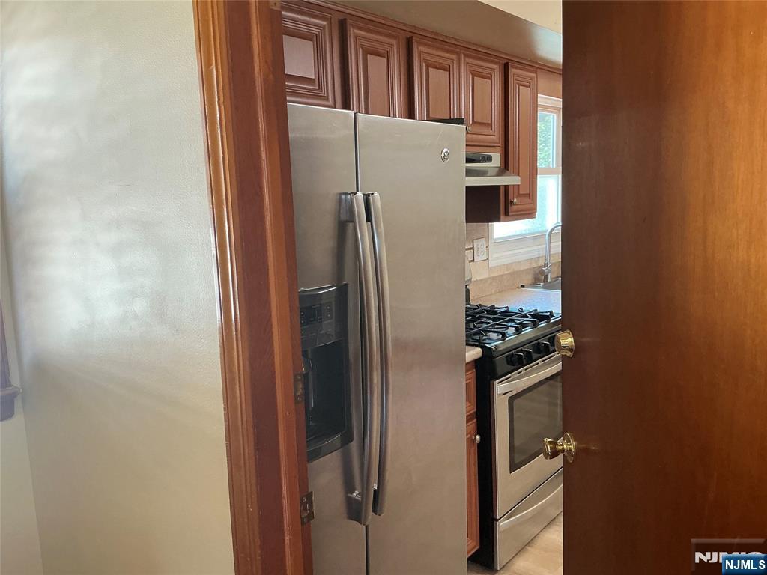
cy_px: 288
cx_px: 384
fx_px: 620
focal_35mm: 28
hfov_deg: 63.4
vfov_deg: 49.7
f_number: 1.8
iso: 80
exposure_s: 1/60
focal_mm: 3
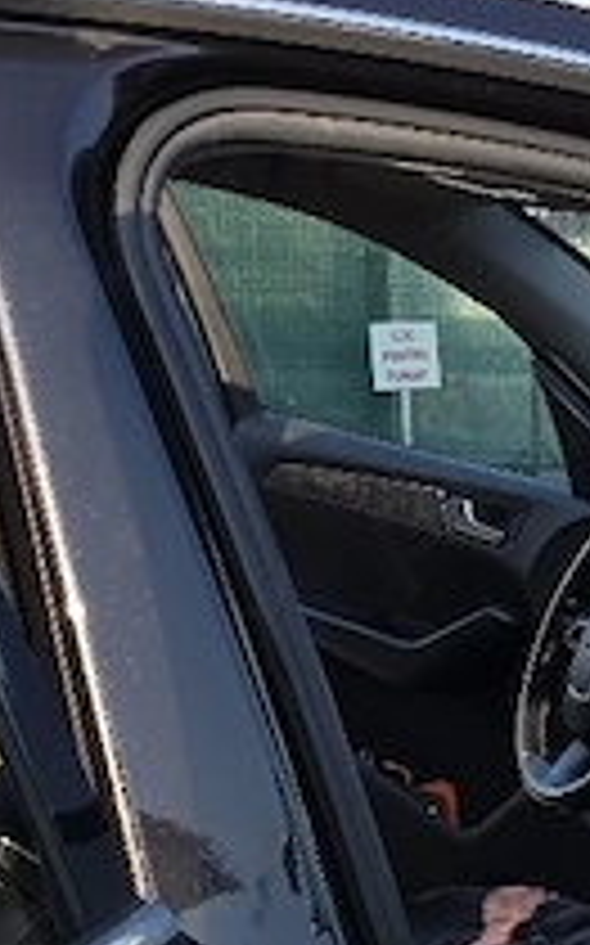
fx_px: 2396
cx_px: 829
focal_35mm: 93
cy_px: 1161
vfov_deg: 20.7
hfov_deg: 13.4
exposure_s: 1/222
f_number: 1.7
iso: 12
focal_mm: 6.3
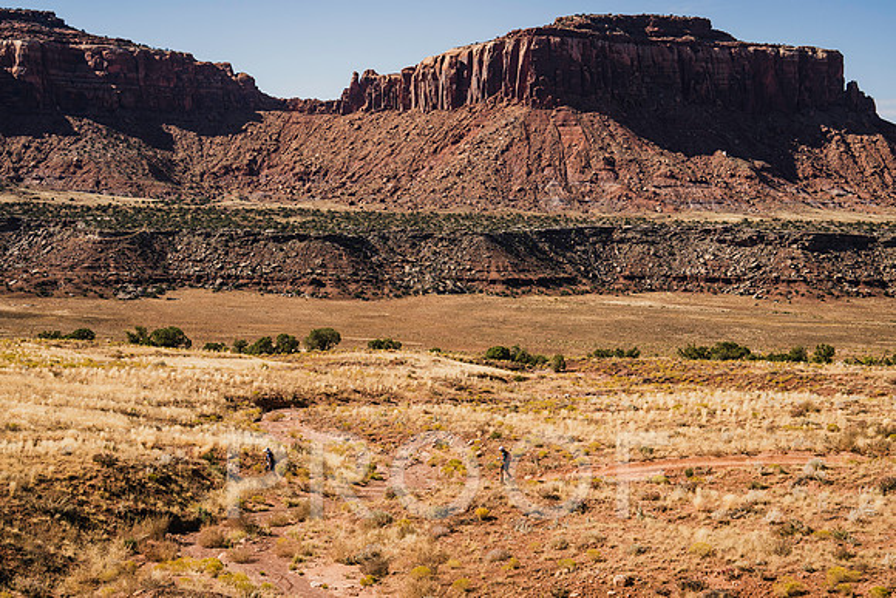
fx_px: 1643
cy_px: 299
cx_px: 448
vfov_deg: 20.6
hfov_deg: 30.5
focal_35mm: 66
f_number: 7.1
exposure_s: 1/640
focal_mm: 66
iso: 160
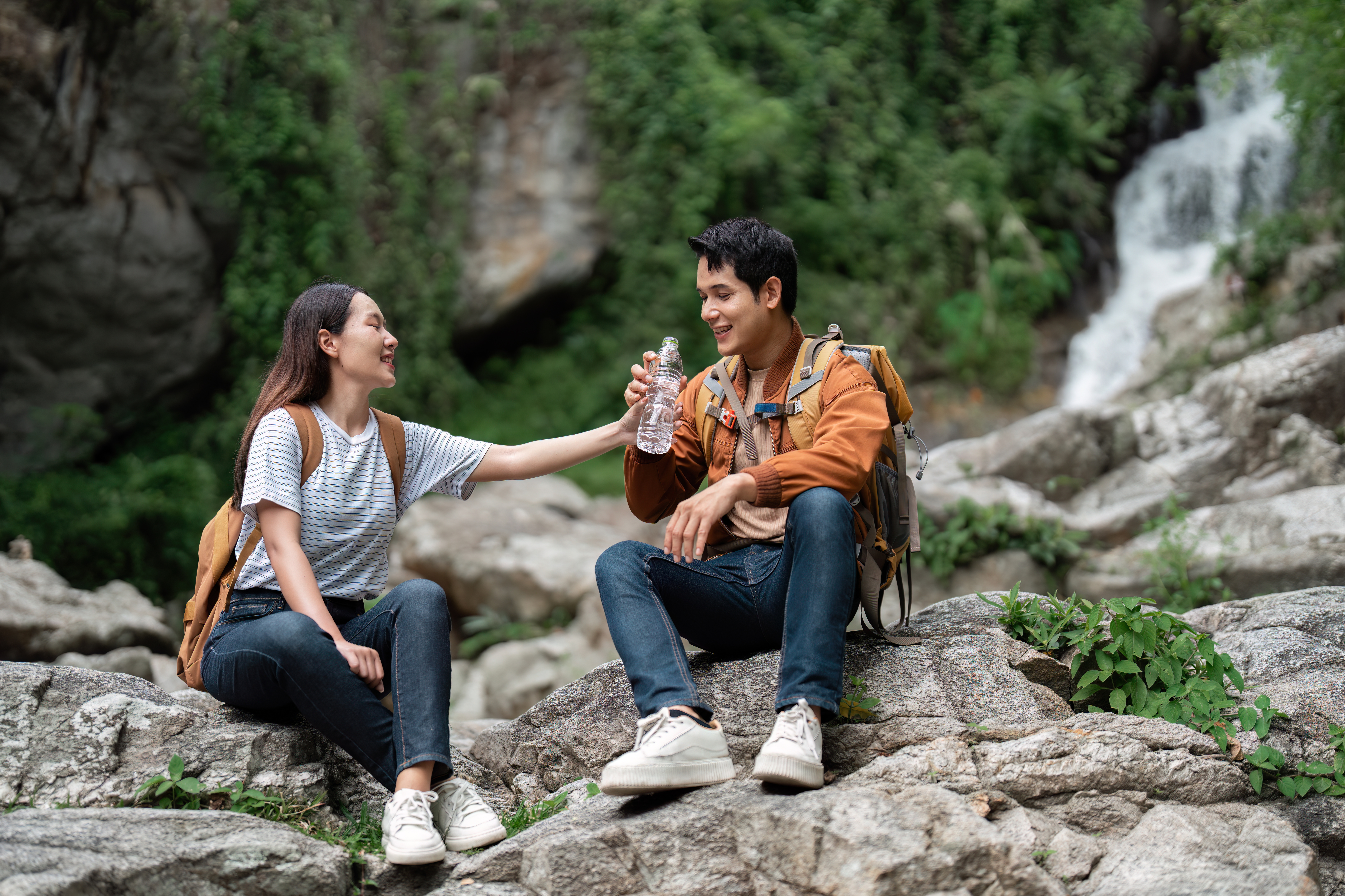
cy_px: 448
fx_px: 1868
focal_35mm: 50
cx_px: 672
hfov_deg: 39.6
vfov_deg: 27.0
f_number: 1.2
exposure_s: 1/2000
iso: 100
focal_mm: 50
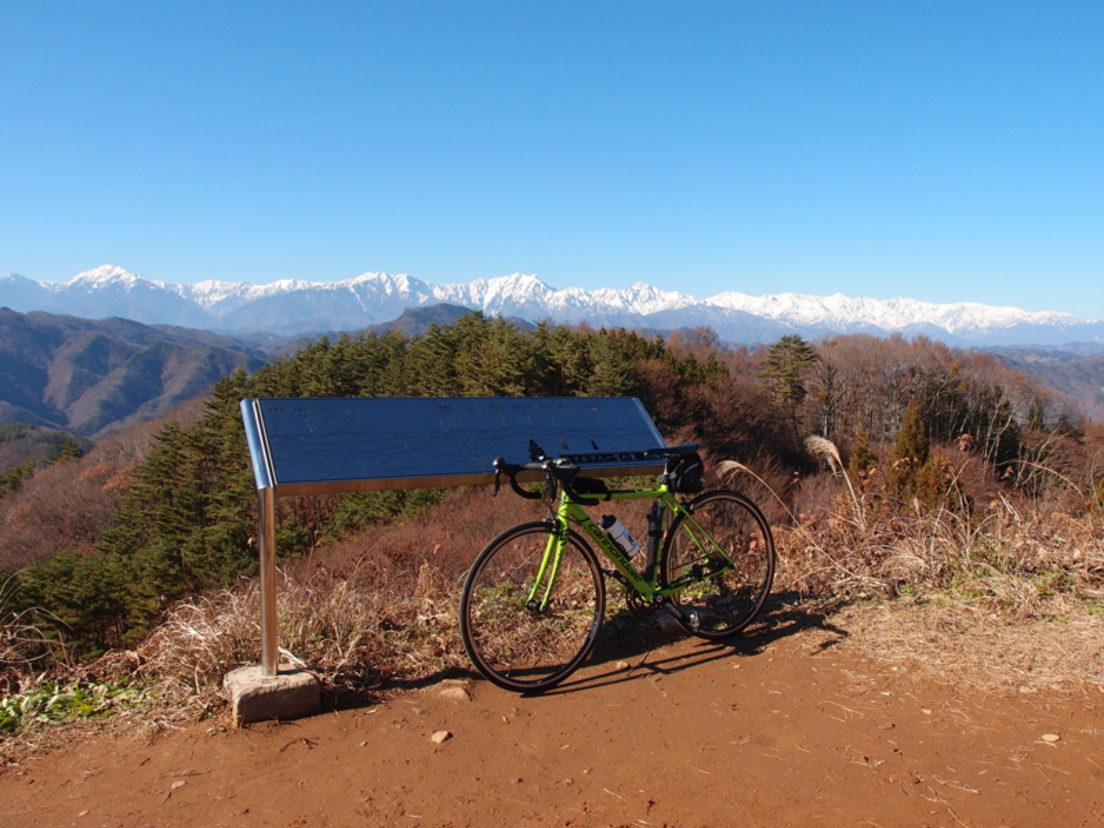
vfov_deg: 49.7
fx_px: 893
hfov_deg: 63.4
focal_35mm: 28
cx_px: 552
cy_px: 414
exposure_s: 1/1000
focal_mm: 6
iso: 100
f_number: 4
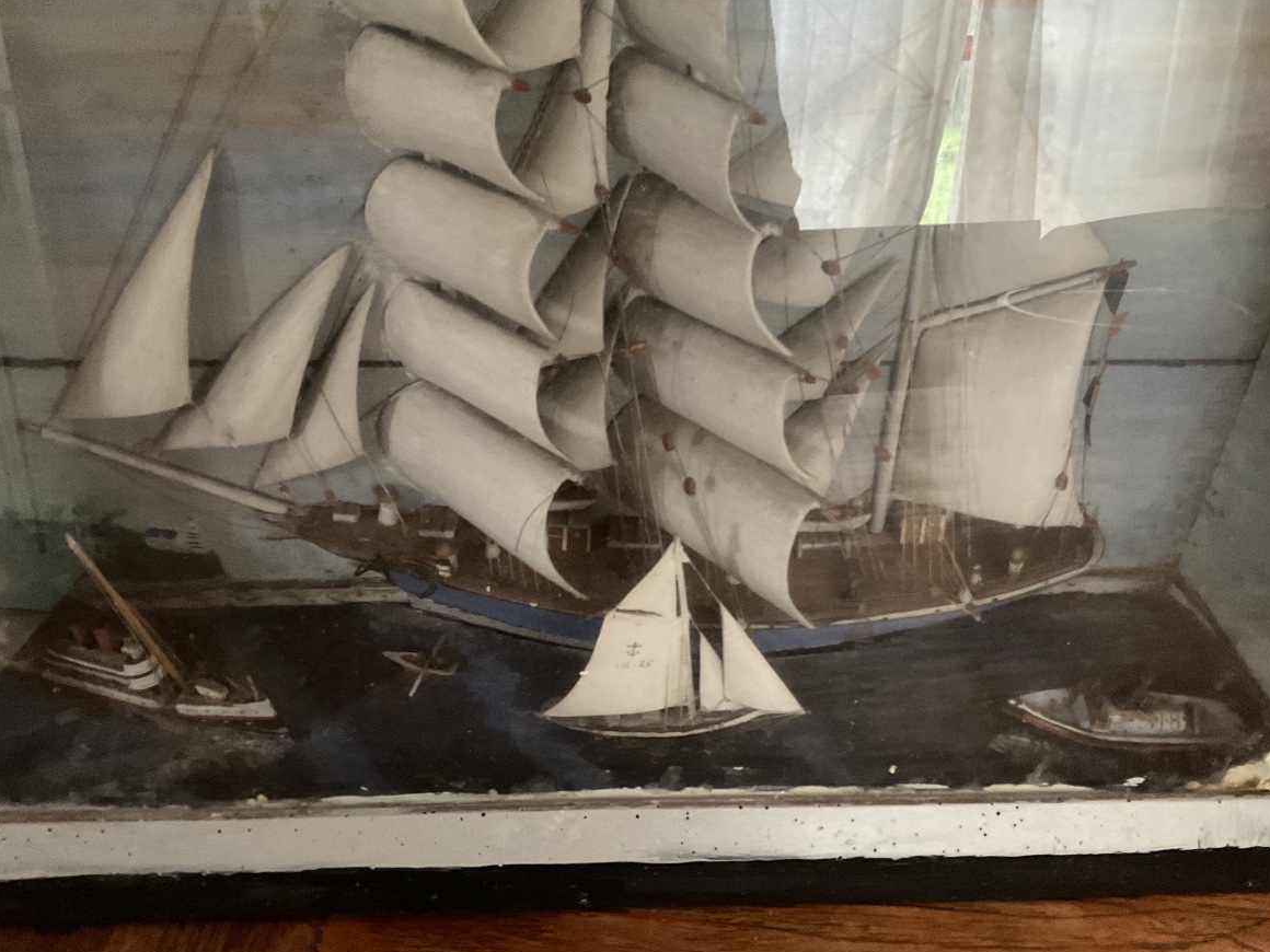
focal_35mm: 30
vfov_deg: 46.8
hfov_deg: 60.0
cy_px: 489
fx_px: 1101
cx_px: 654
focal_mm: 3
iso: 500
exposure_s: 1/25
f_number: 1.8
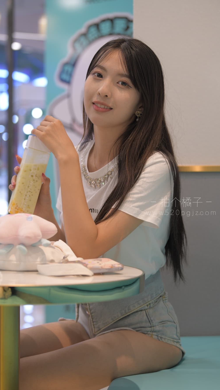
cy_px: 196
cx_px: 98
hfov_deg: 16.3
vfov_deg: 28.6
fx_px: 768
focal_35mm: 74
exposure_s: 1/160
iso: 900
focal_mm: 70
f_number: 3.2
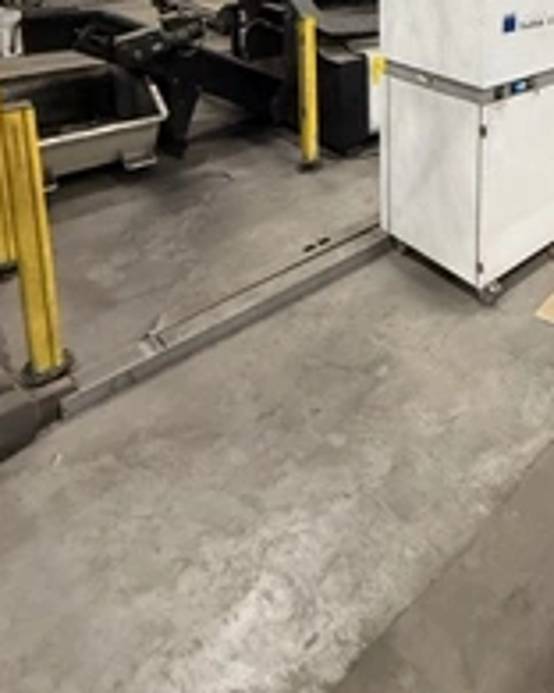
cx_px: 522
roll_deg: -2.2
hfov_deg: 45.5
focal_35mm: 28
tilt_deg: -9.1
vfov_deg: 51.6
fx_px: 574
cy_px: 21
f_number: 2.2
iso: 400
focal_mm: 2.22
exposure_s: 1/60
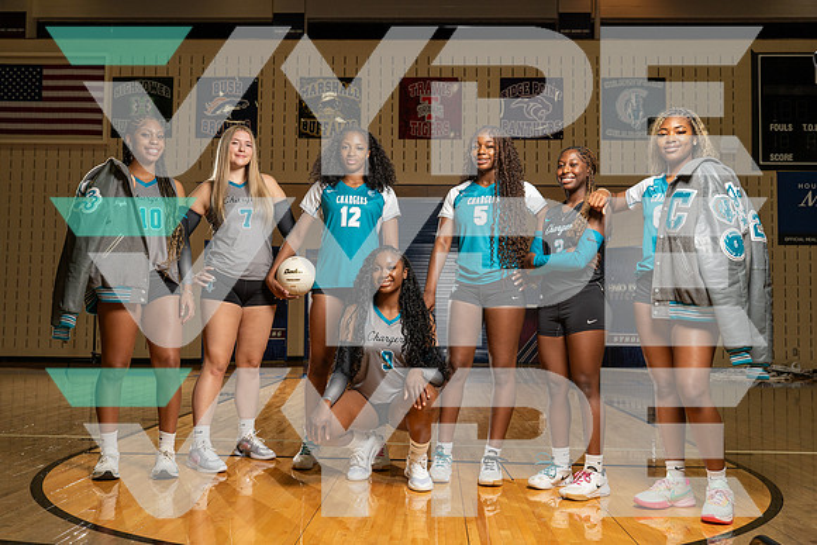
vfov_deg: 38.9
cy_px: 272
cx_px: 408
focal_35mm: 34
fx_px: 772
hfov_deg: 55.8
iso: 500
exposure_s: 1/250
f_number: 5.6
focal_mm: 34
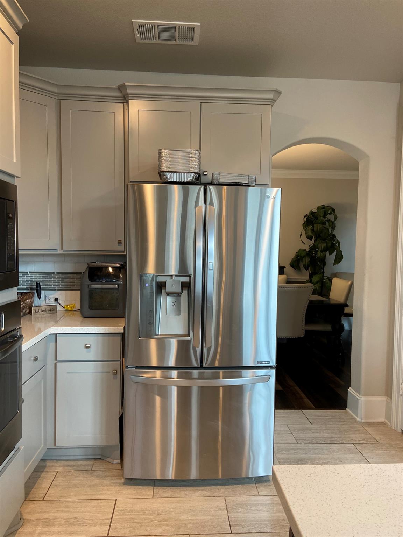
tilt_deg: -2.4
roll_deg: -0.4
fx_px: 404
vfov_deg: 67.3
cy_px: 268
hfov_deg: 53.1
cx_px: 202
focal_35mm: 26
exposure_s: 1/60
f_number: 1.8
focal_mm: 4.25
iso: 100
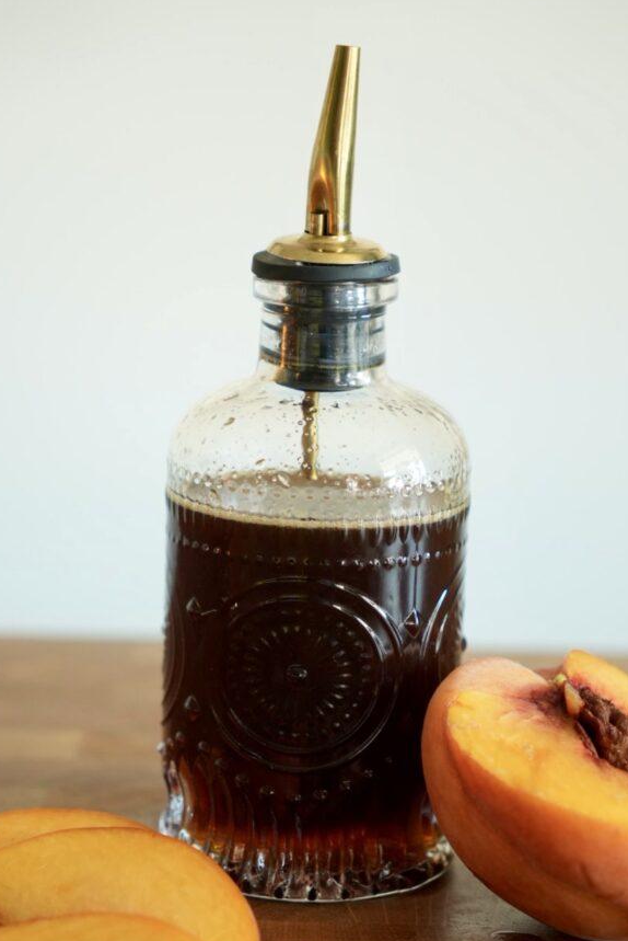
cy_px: 556
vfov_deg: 20.6
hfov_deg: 13.8
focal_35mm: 99
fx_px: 2586
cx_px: 330
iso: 1000
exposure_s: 1/100
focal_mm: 50
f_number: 3.2
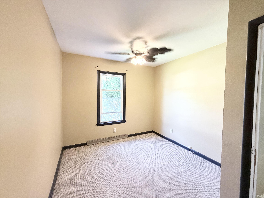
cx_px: 132
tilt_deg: -3.6
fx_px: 107
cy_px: 99
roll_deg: -0.1
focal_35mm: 14
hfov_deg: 102.1
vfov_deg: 85.7
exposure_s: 1/60
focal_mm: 2.22
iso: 500
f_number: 2.2
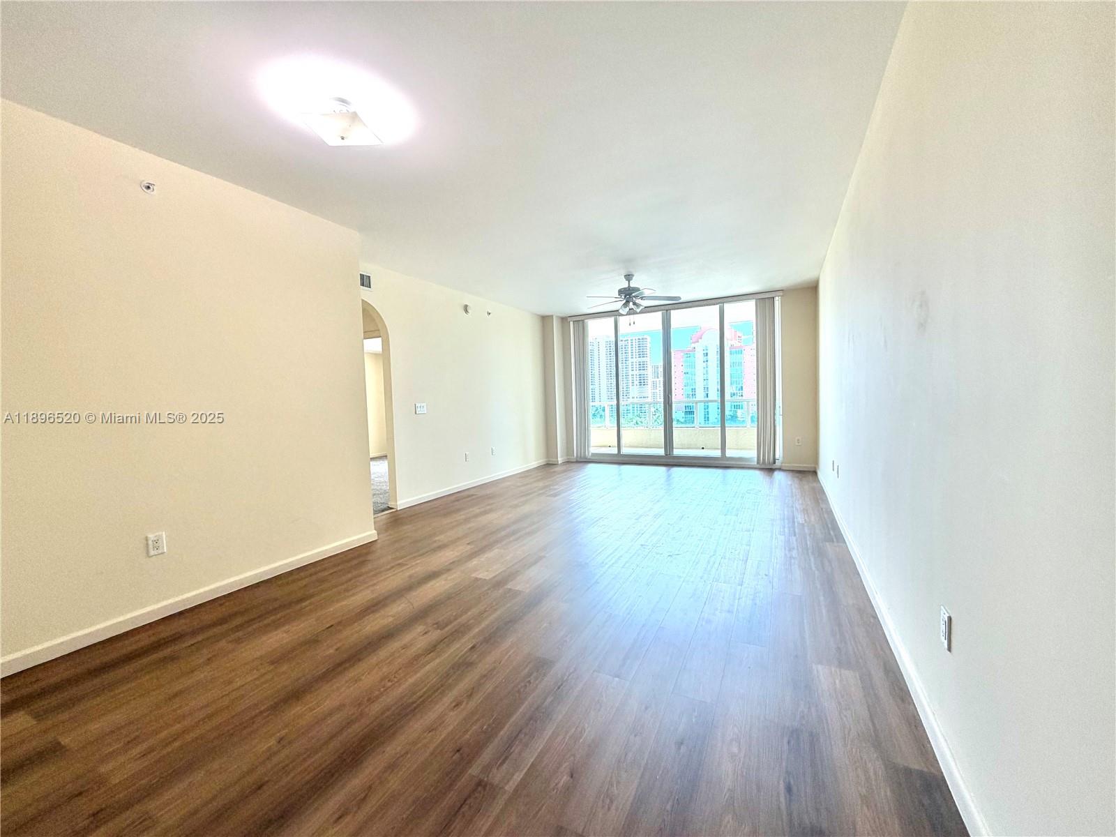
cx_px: 558
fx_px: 451
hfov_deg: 102.1
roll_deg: +2.3
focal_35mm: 14
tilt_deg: -2.4
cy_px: 418
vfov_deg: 85.7
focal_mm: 2.22
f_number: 2.2
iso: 64
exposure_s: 1/120
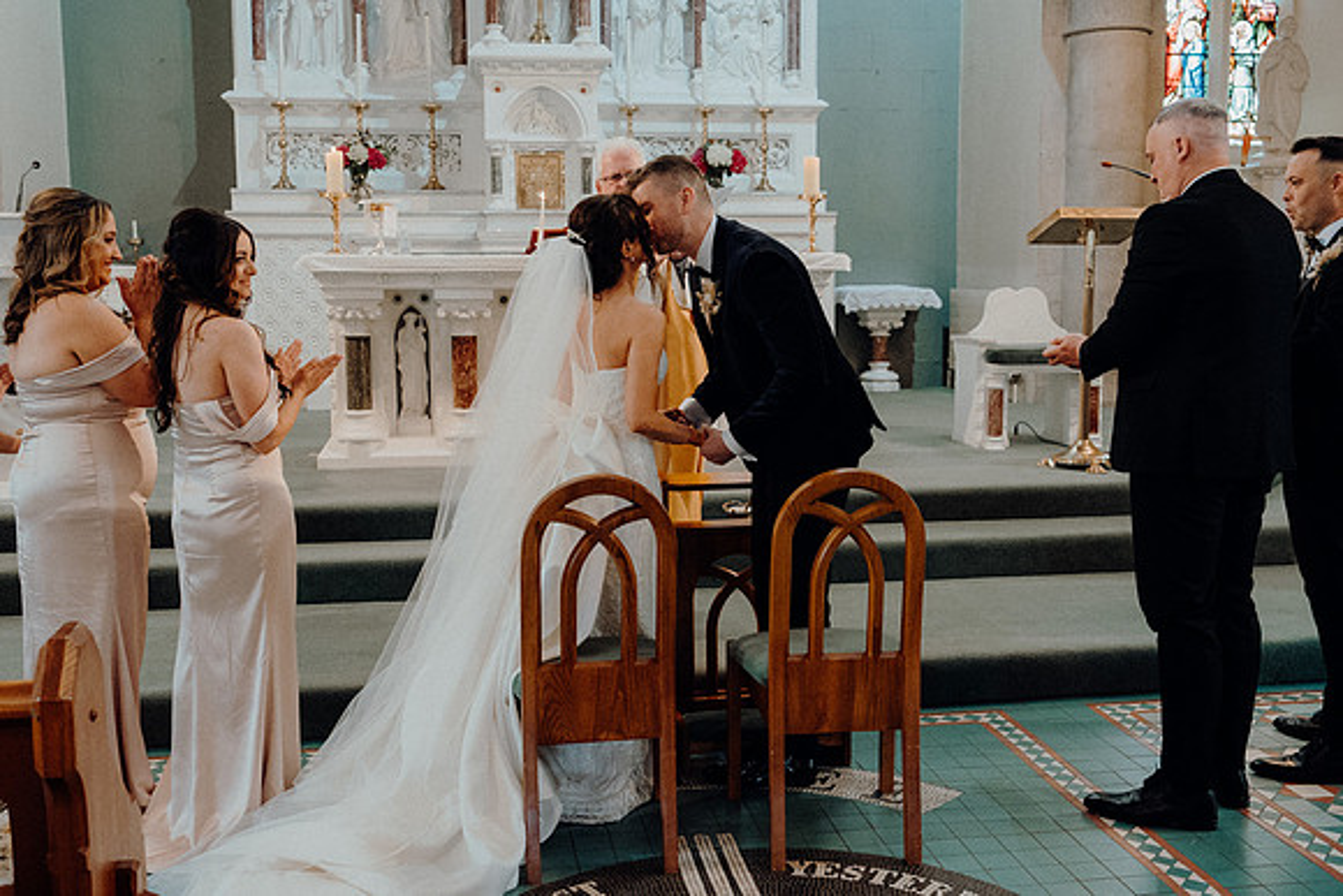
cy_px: 448
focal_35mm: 36
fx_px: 1343
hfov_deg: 53.1
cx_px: 672
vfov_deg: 36.9
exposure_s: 1/160
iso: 3200
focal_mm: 24
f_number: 3.5
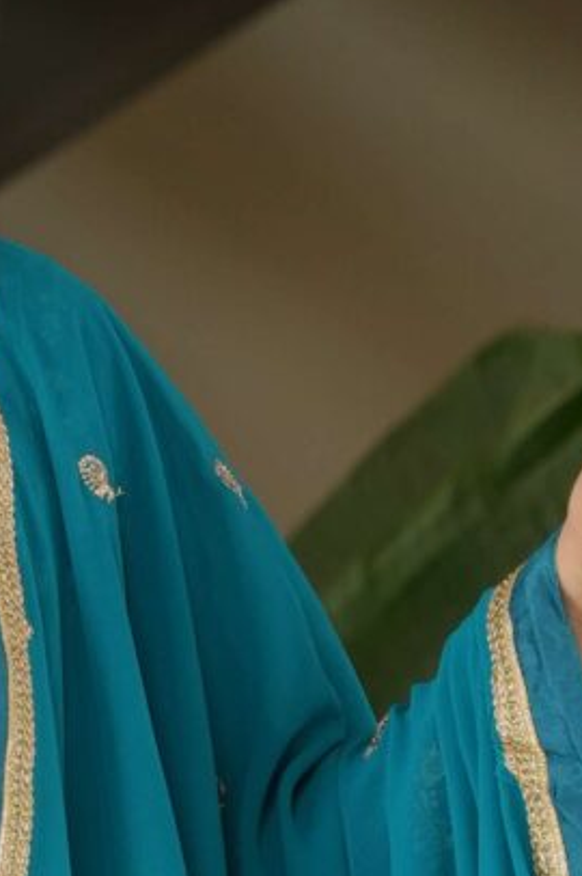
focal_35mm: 407
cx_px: -219
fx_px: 9890
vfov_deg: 5.0
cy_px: 1566
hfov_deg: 3.4
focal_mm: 64.5
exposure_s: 1/200
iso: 400
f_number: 3.5
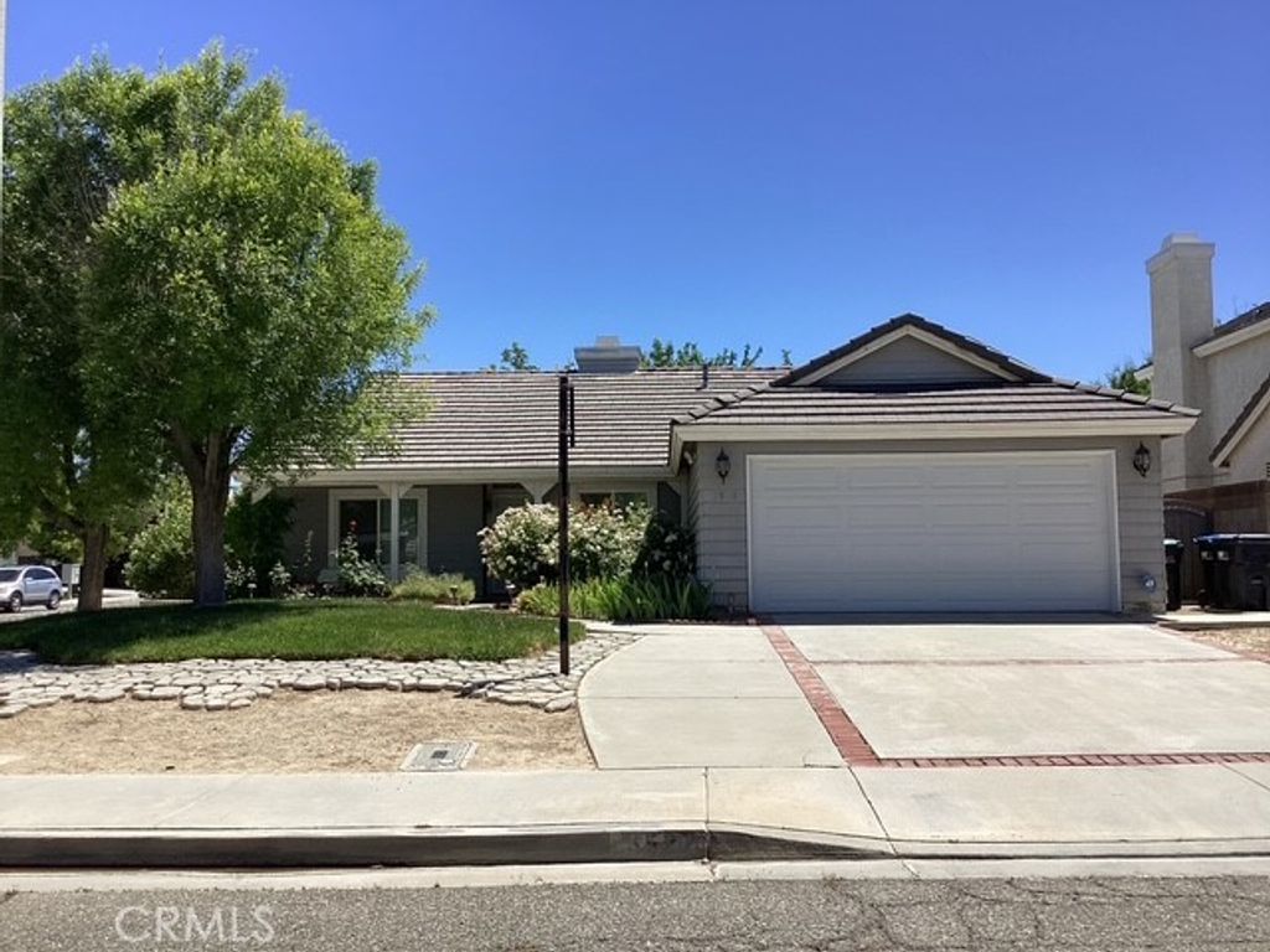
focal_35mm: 31
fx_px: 1137
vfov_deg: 45.4
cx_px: 635
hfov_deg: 58.4
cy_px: 476
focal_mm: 3.3
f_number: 2.4
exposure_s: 1/1852
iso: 25
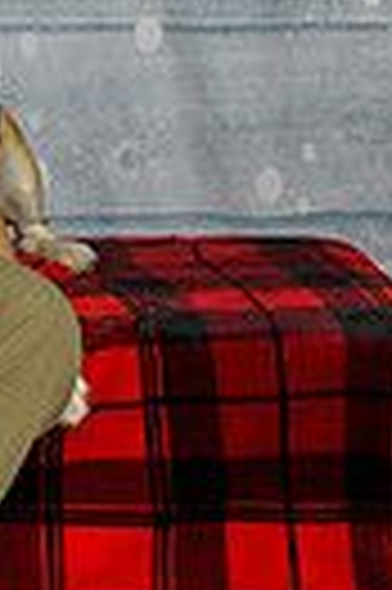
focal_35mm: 165
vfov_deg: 12.0
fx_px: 2702
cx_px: -270
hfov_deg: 8.1
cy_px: -248
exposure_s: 1/125
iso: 400
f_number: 10
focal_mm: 48
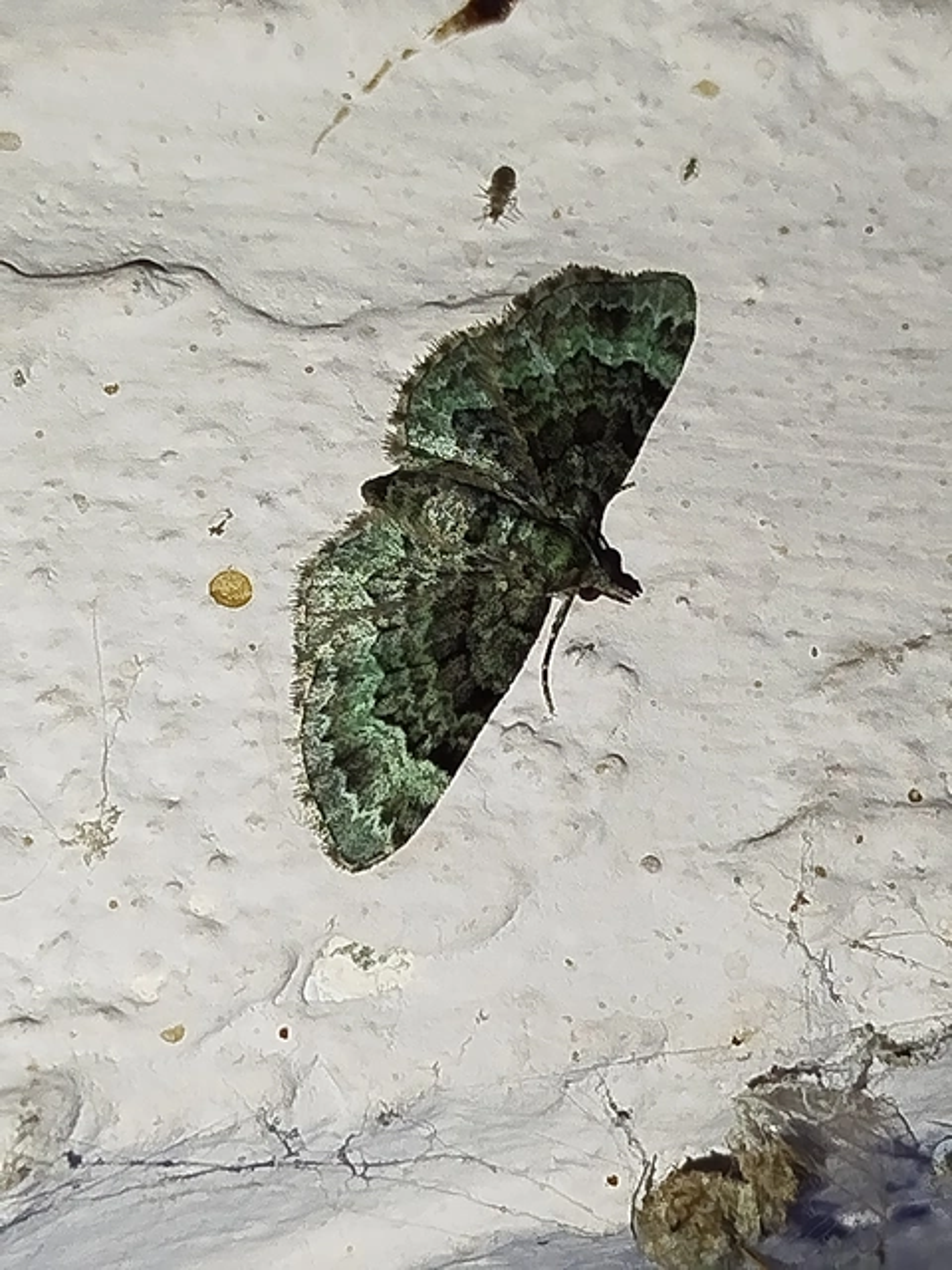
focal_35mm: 100
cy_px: 635
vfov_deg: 19.6
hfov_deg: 14.8
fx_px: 3667
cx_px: 476
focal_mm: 5.31
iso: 100
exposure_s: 1/50
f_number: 1.7
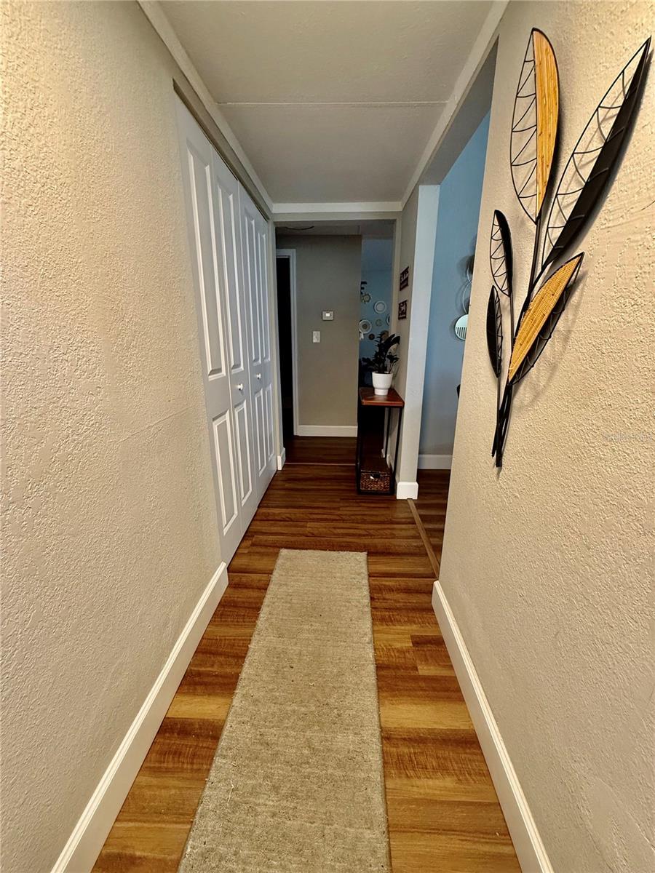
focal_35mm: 14
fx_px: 353
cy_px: 436
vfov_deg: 102.1
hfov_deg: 85.7
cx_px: 328
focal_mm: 2.22
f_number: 2.2
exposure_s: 1/60
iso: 400
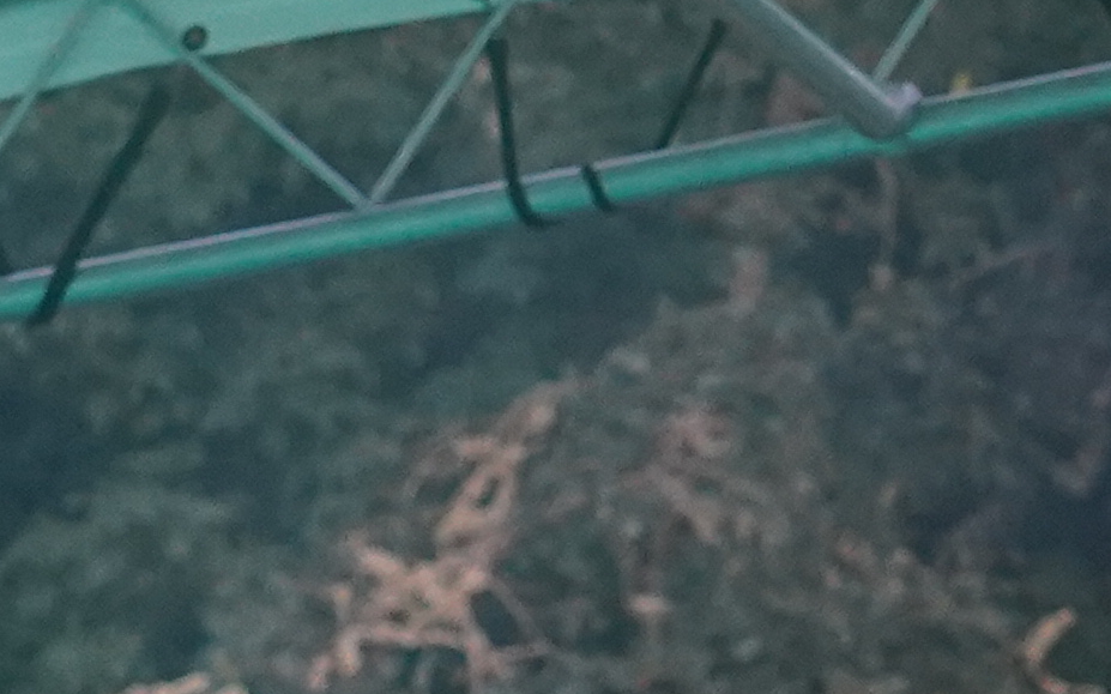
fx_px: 11383
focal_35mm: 376
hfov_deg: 5.6
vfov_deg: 3.5
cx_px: -249
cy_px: 1446
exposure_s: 1/160
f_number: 4
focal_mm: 57
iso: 4000
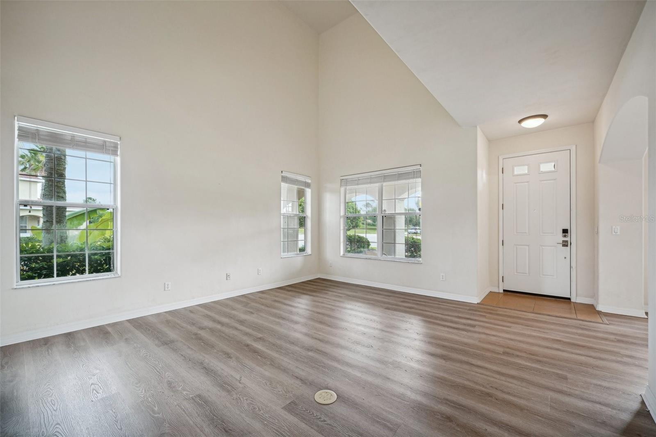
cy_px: 218
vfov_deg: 81.2
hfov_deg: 104.3
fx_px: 255
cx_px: 328
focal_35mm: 14
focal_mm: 14
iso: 400
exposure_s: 1/25
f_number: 8
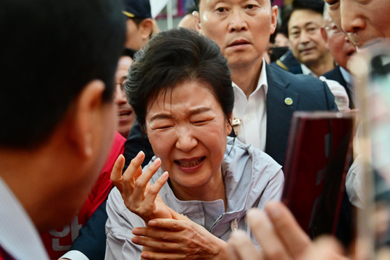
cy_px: 130
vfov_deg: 19.4
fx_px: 758
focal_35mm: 70
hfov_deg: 28.9
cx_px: 195
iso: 4000
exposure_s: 1/320
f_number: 7.1
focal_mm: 70
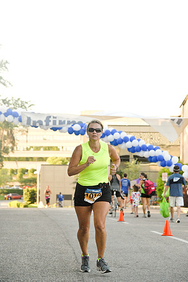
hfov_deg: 11.7
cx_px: 94
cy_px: 141
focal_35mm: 117
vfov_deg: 17.5
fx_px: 914
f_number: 5.6
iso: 800
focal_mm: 78
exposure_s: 1/500
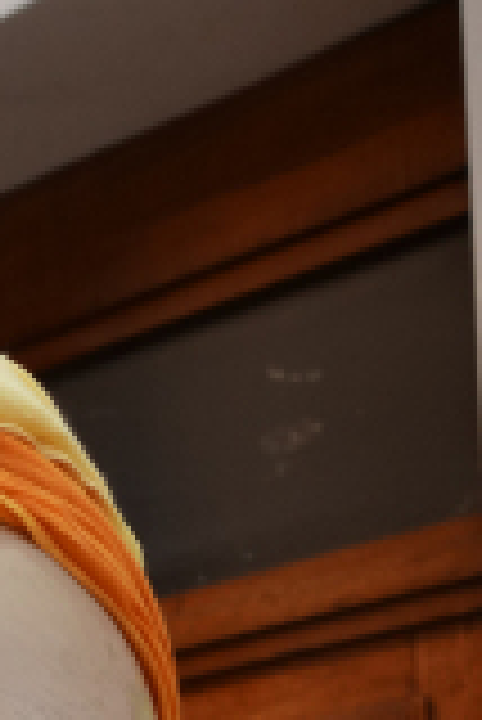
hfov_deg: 14.4
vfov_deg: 19.0
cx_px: -198
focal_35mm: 90
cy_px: 1170
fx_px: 1803
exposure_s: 1/50
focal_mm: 8.8
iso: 125
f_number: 4.5
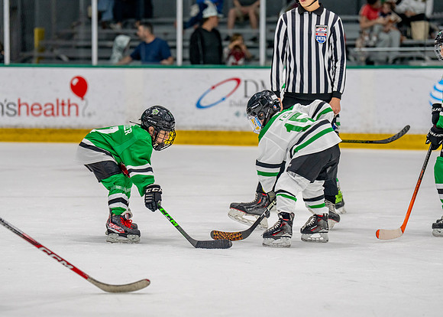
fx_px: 2179
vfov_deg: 8.3
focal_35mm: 173
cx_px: 205
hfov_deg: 11.6
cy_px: 174
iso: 1000
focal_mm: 132
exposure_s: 1/1250
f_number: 2.8
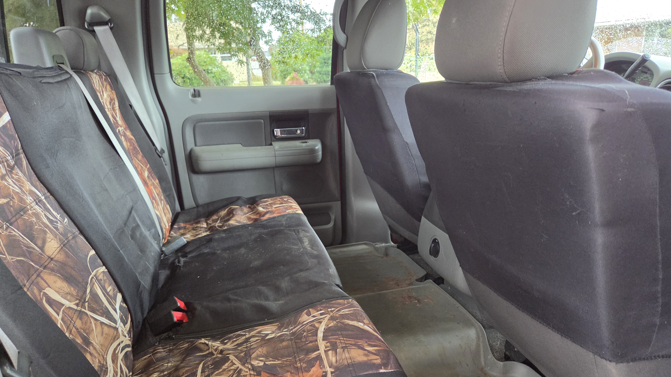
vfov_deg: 44.0
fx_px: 463
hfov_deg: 71.9
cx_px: 335
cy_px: 237
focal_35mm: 26
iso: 1600
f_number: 1.8
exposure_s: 1/120
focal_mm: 5.4
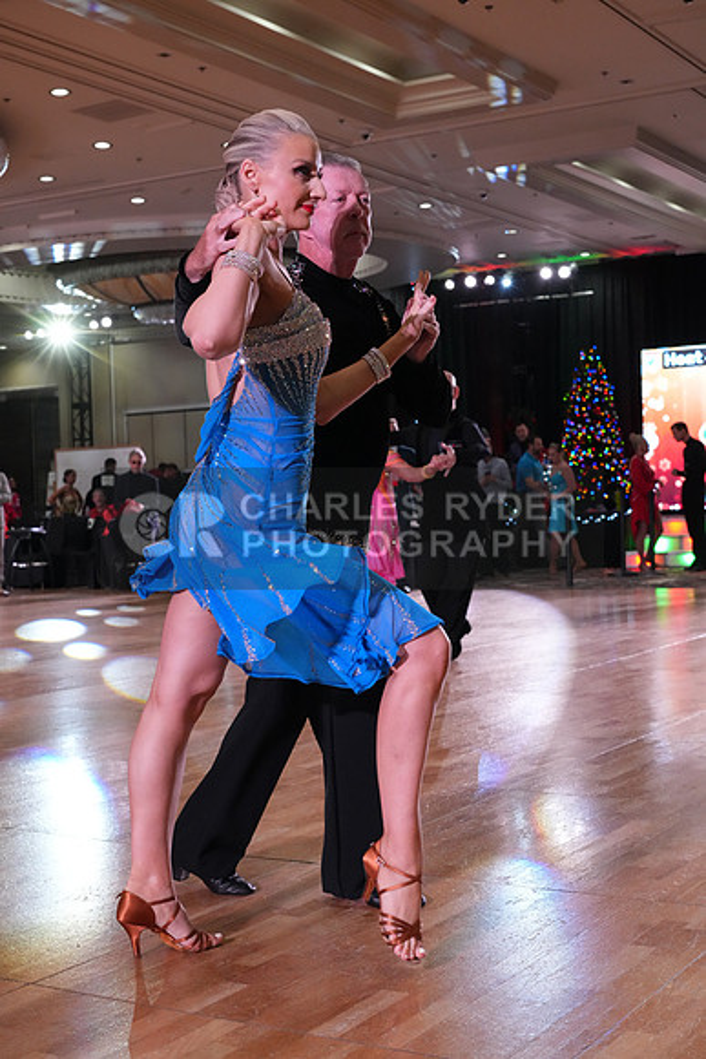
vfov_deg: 39.6
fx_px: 1470
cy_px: 530
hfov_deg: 27.0
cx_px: 353
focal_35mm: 50
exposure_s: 1/320
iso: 5000
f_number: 7.1
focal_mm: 50
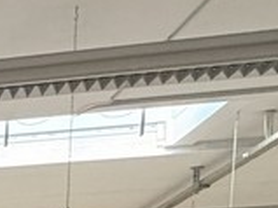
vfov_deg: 12.9
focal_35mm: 90
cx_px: -388
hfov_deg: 14.4
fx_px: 722
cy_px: 484
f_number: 2.2
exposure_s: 1/100
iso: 320
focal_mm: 2.22
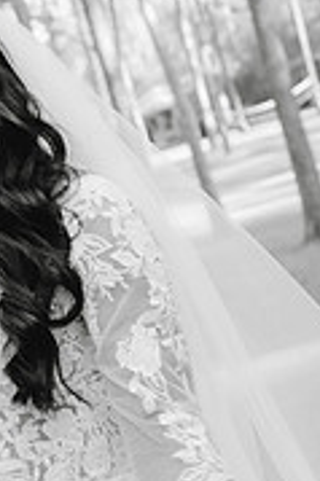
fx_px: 1176
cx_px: 67
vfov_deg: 23.1
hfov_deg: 15.4
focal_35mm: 88
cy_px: 288
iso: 400
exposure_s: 1/200
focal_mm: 35
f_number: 4
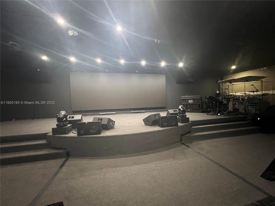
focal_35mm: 13
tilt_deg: -1.9
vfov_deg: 89.9
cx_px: 138
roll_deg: +1.6
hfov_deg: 106.2
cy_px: 103
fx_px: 103
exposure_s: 1/30
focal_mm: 1.57
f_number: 1.8
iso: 800
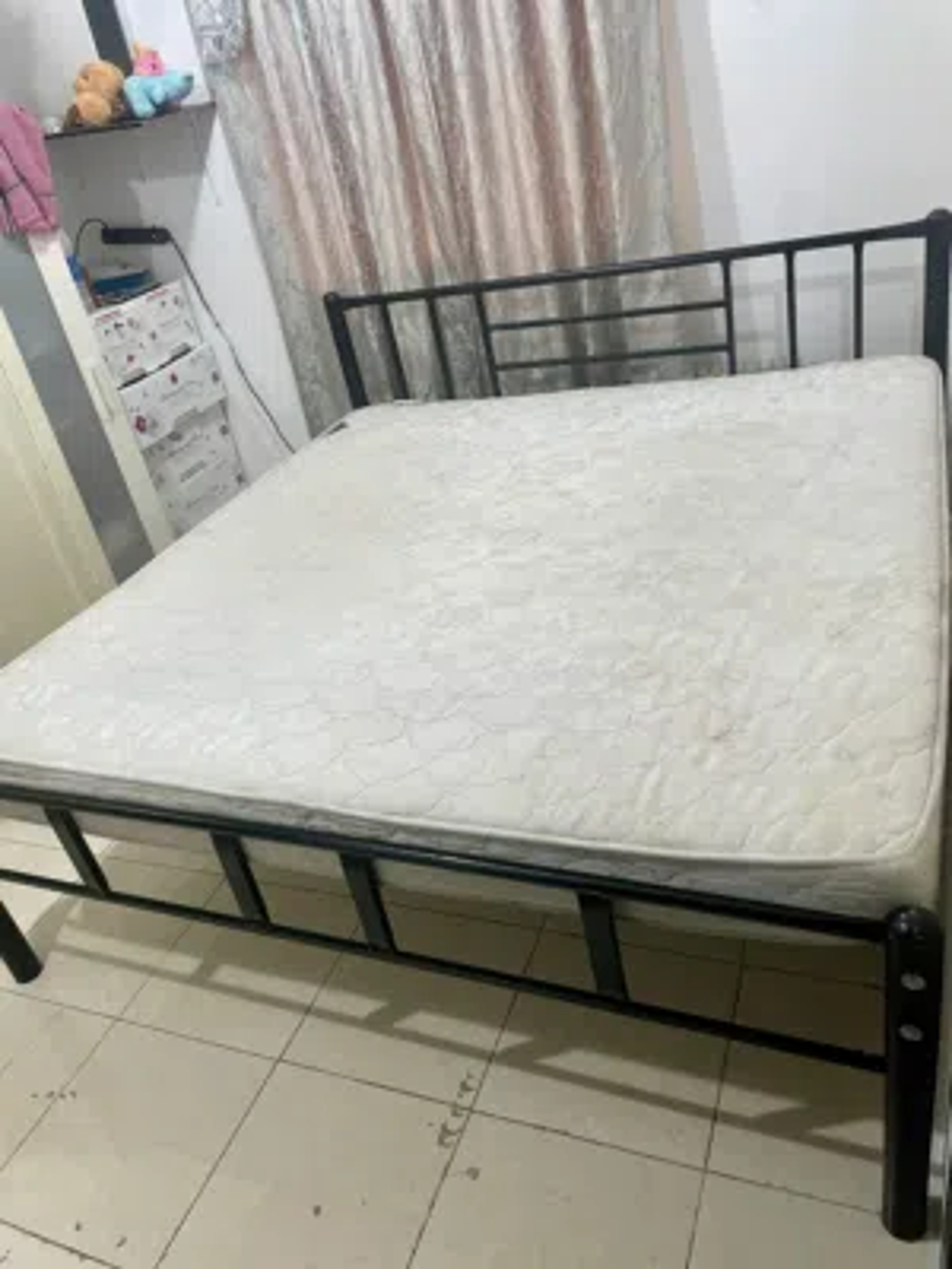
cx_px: 476
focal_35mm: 26
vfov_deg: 67.3
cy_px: 634
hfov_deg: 53.1
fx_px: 953
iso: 125
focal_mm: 4.2
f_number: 1.6
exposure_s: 1/50
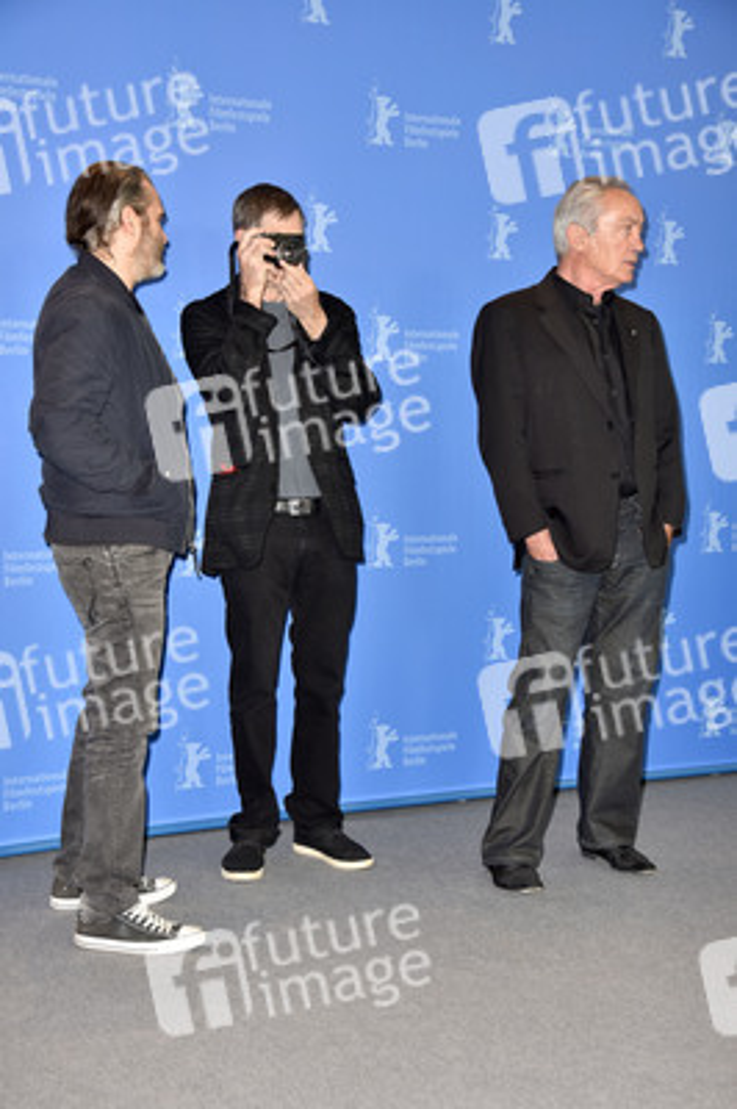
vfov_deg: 34.5
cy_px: 554
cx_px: 368
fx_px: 1784
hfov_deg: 23.3
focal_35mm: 58
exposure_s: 1/160
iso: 640
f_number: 5.6
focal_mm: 58
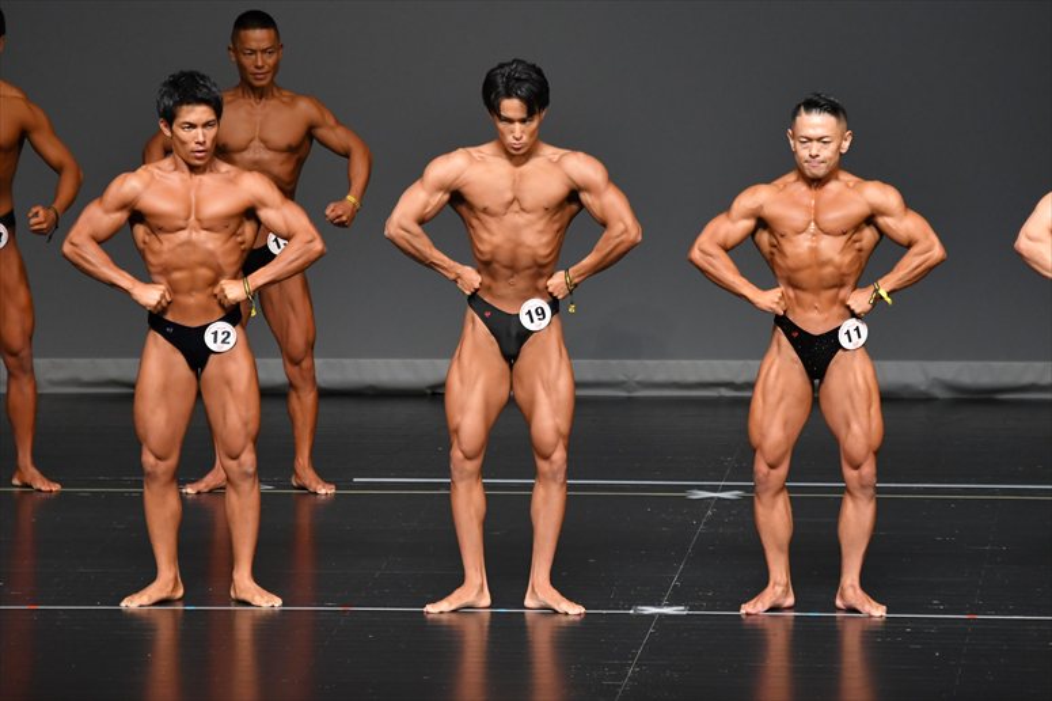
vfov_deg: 4.6
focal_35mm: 300
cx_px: 526
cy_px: 350
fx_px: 8763
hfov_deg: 6.9
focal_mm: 200
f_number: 5.6
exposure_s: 1/400
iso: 2500
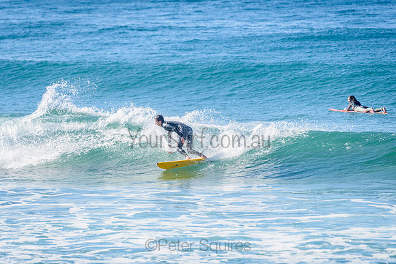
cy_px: 129
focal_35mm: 613
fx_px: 6747
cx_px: 173
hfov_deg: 3.4
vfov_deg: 2.2
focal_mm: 500
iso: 450
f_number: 5.6
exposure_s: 1/4000
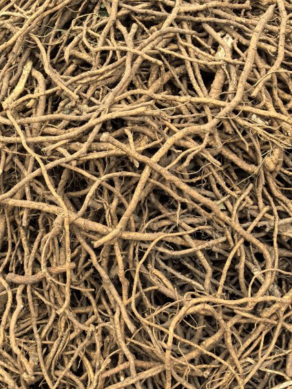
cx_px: 138
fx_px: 573
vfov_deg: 37.5
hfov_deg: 28.6
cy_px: 191
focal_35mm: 51
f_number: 2
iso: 320
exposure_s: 1/1000
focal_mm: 6.98
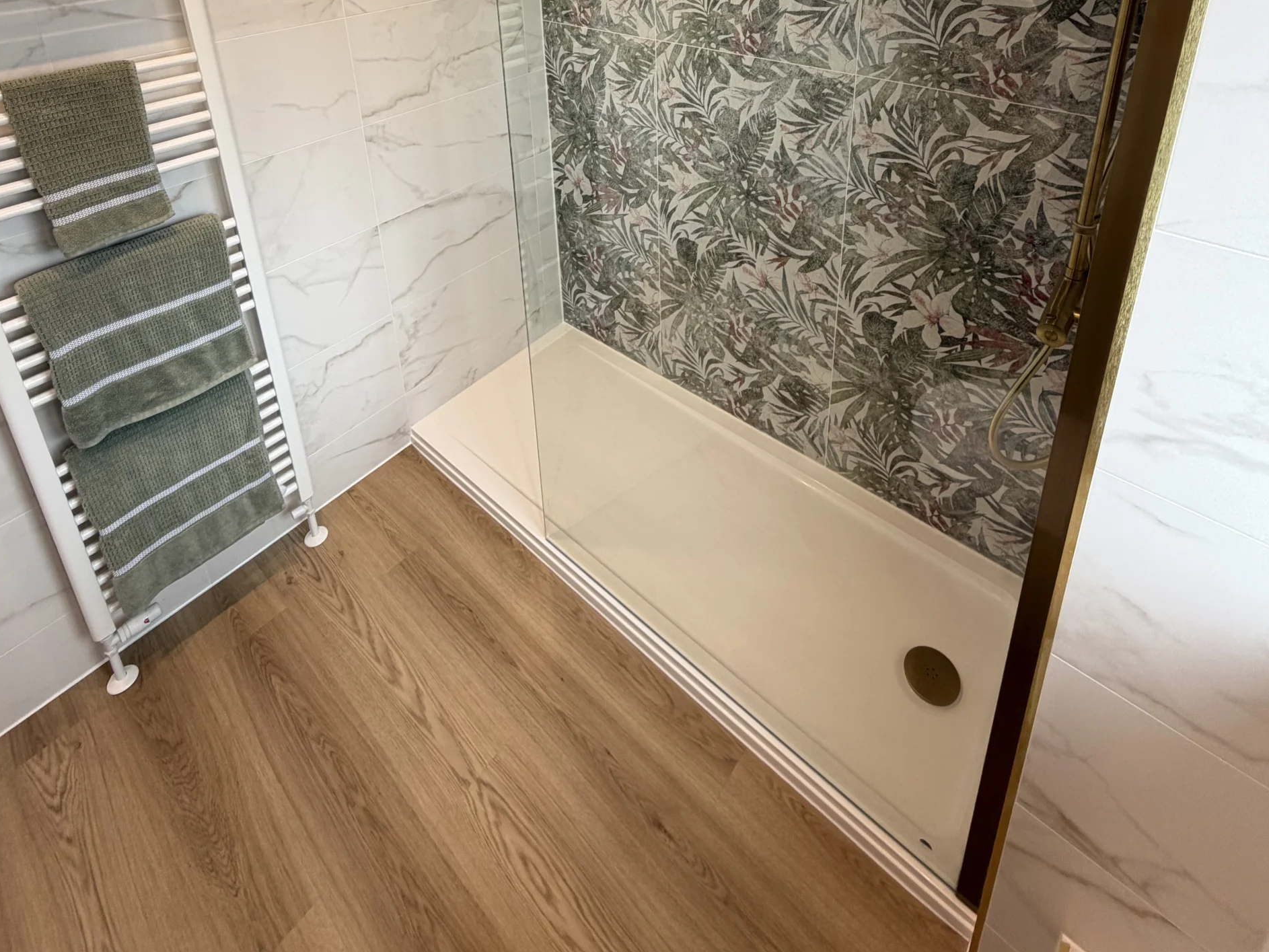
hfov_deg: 84.7
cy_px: 102
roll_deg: +1.5
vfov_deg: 59.0
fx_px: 697
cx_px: 628
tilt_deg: -18.9
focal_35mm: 19
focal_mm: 2.22
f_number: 2.2
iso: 80
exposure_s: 1/121
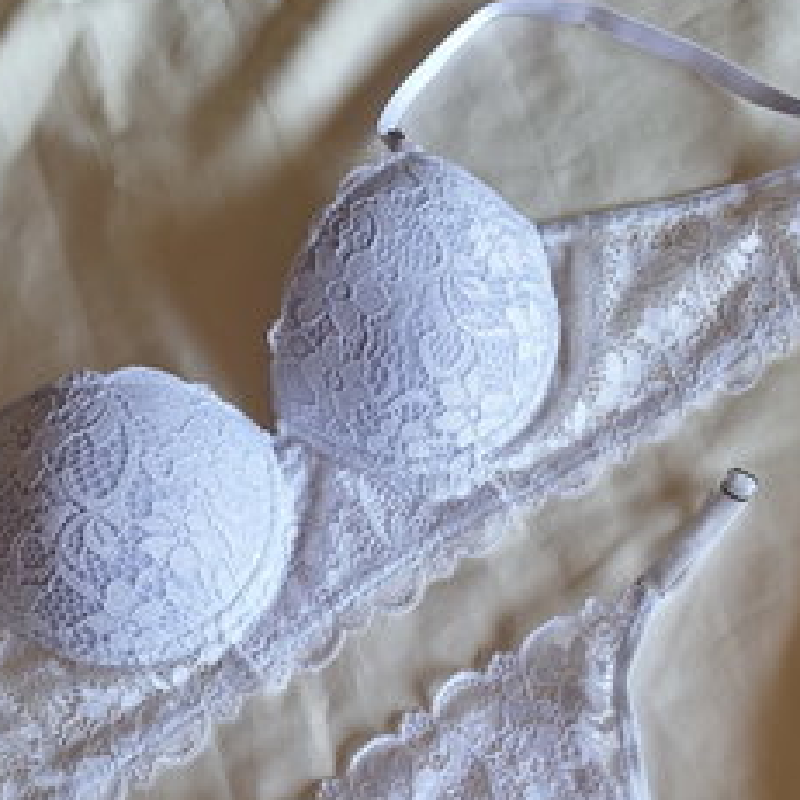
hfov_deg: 36.1
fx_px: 1229
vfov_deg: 34.8
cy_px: 649
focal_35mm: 47
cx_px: 419
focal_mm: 5.54
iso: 40
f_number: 1.8
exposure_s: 1/100
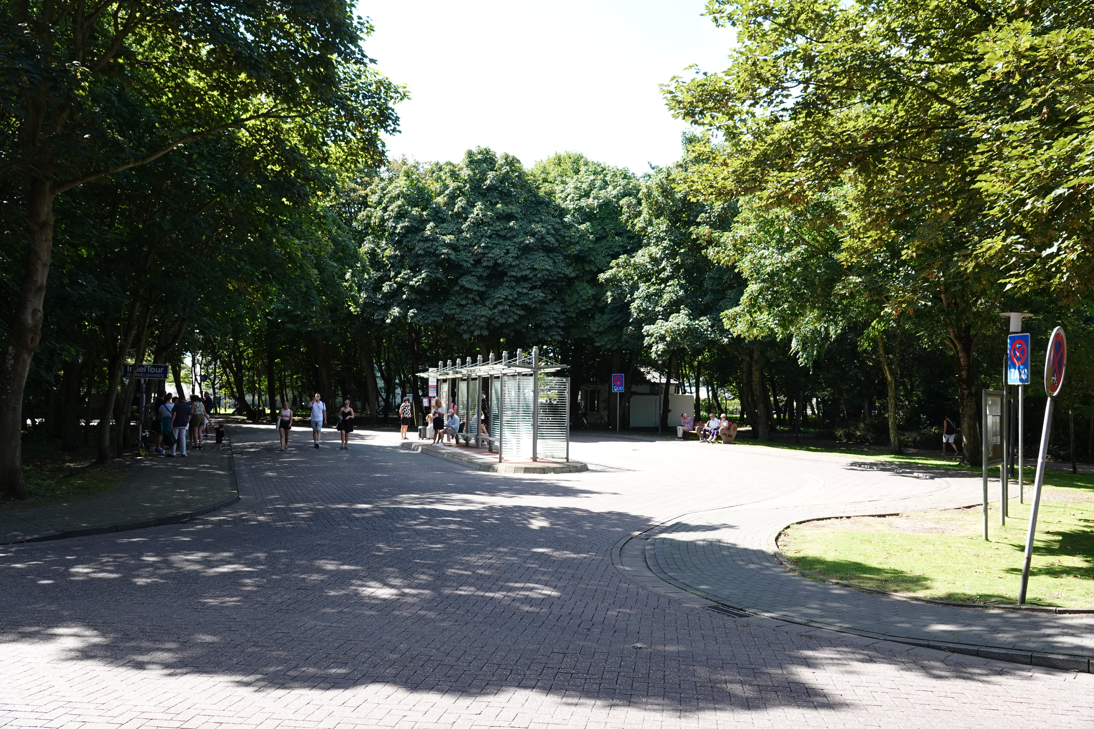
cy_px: 364
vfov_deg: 42.3
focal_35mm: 31
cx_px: 547
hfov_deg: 60.3
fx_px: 942
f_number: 3.2
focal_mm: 11.51
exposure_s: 1/250
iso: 100
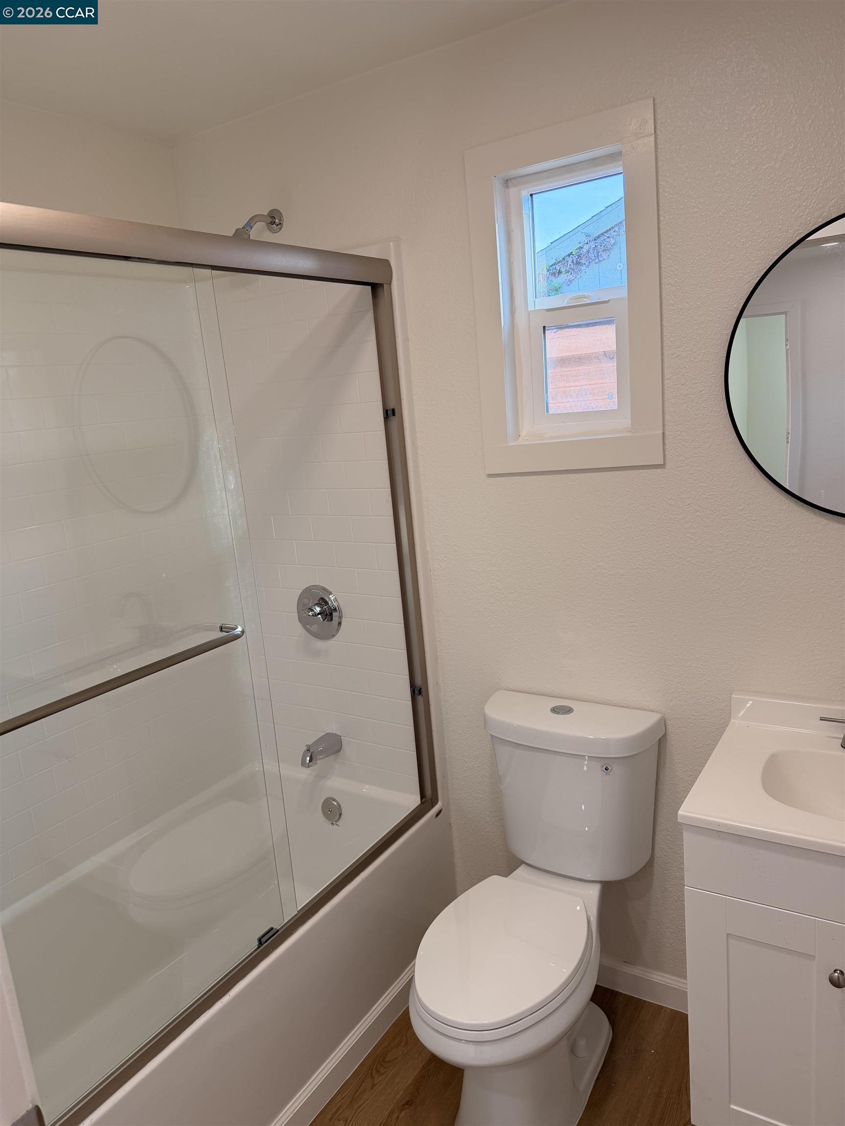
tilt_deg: -11.5
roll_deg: +4.6
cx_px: 422
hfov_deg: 56.8
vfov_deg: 71.6
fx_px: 781
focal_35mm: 24
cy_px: 563
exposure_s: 1/183
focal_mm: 6.76
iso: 100
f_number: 1.78
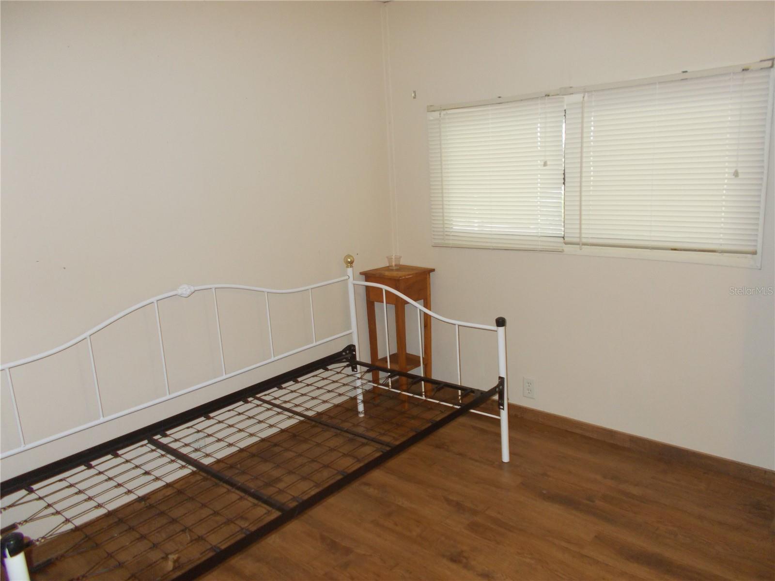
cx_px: 388
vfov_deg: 53.1
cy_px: 290
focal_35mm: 26
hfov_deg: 67.3
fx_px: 582
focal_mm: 4.6
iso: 200
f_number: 3.2
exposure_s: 1/25
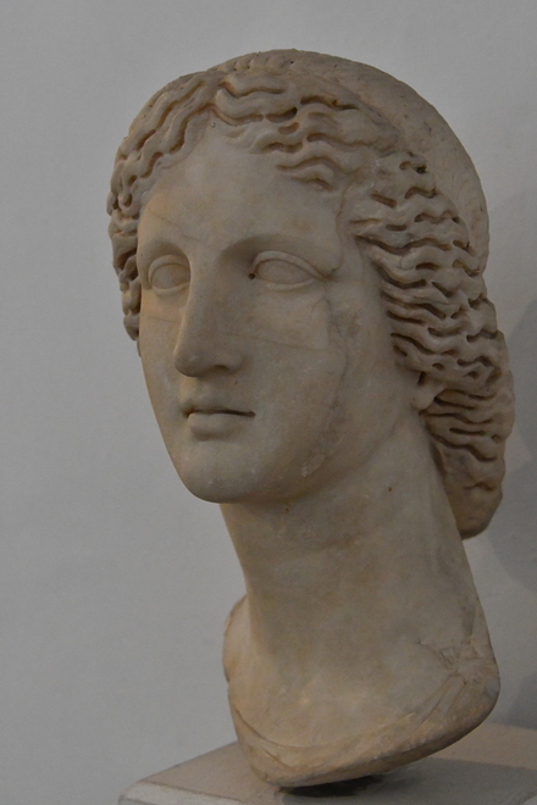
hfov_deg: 22.6
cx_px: 268
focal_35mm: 60
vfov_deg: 33.4
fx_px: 1342
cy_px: 402
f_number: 5
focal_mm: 40
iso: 8000
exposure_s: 1/160
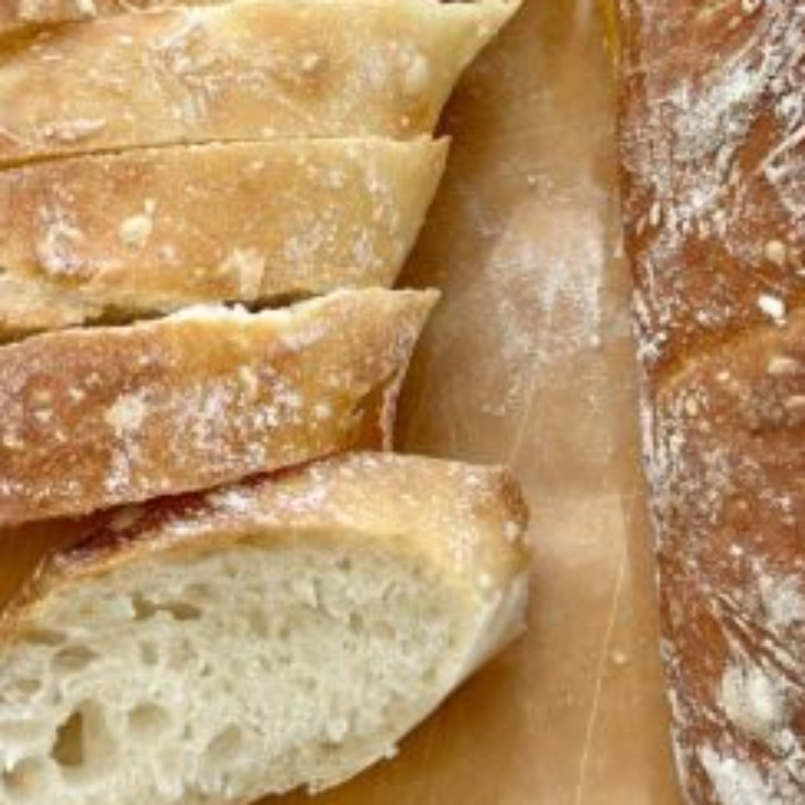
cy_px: 185
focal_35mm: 87
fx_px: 2289
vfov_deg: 19.8
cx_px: 381
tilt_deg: -73.5
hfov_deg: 19.9
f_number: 1.78
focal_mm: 6.86
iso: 80
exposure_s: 1/158
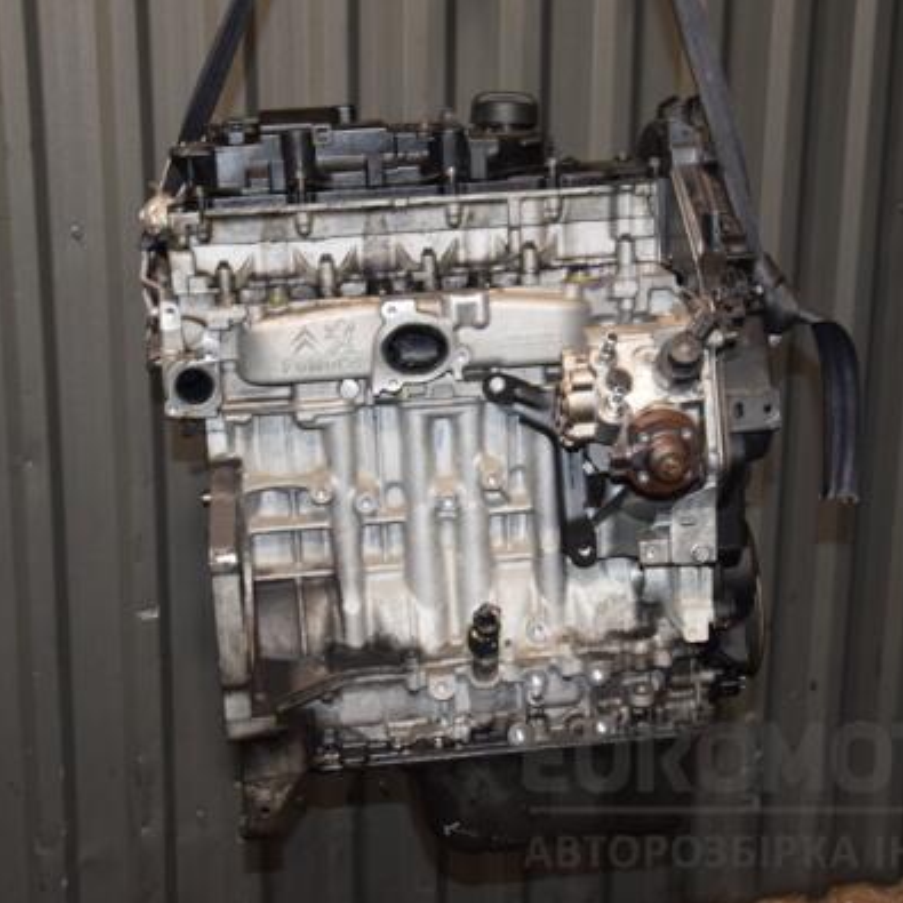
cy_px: 453
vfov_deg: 27.7
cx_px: 480
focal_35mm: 62
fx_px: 1830
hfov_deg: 27.7
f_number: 5
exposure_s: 1/60
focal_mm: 32
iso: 800
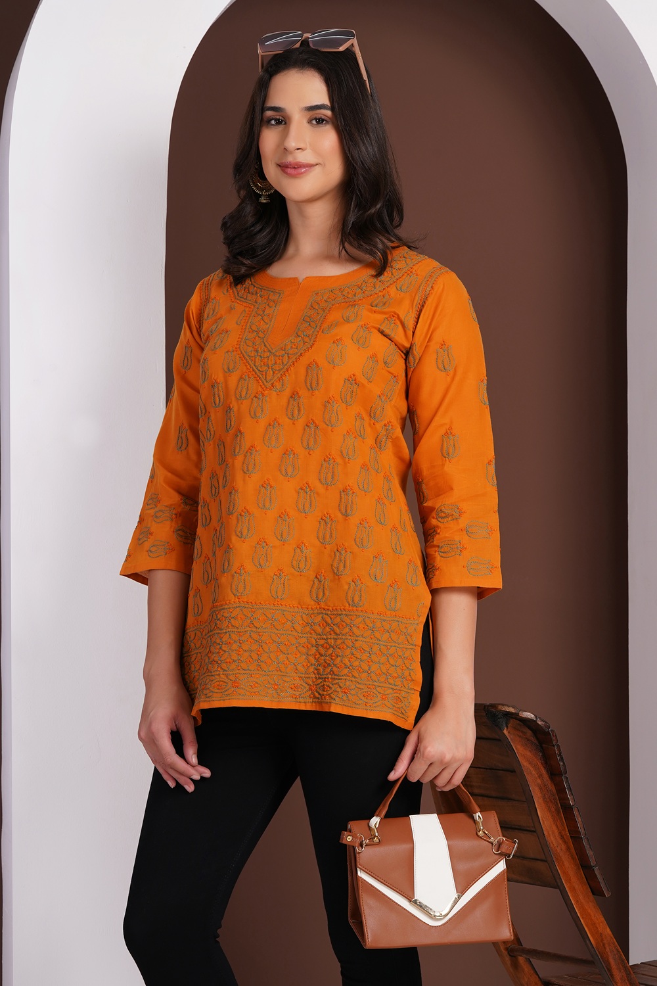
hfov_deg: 12.6
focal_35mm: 109
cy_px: 493
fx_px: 2984
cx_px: 328
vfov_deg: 18.8
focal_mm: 109
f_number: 10
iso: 250
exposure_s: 1/125
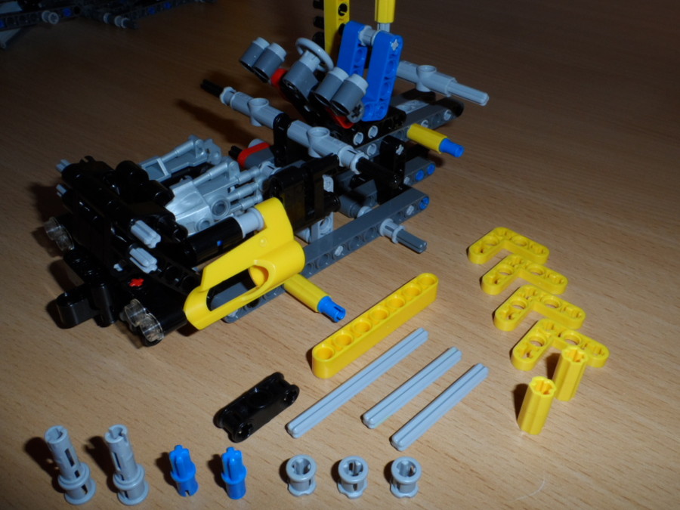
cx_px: 340
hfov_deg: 56.8
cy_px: 255
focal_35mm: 32
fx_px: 629
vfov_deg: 44.2
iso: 100
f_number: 6.8
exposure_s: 1/15
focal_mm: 5.3
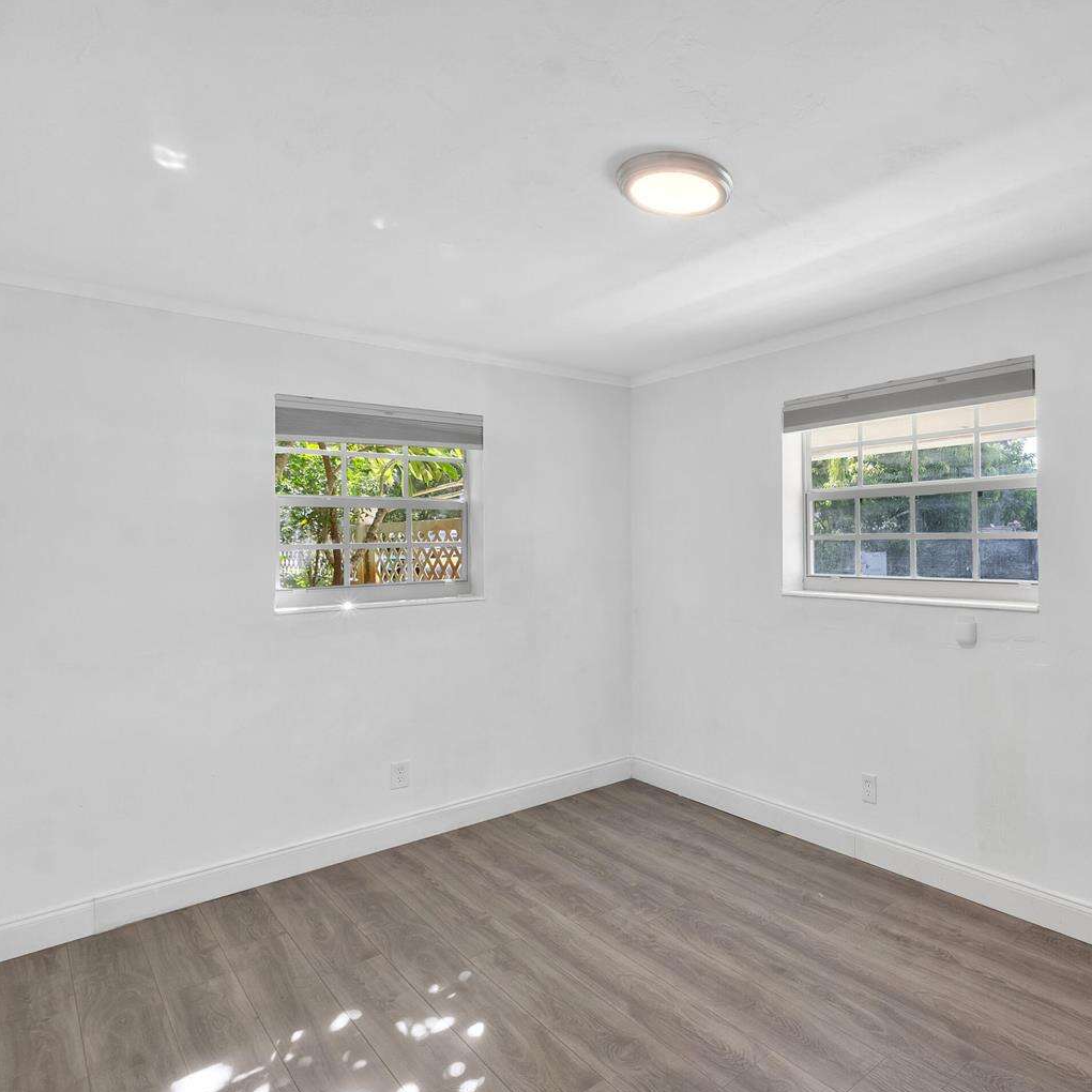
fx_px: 714
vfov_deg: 74.8
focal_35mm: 20
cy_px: 553
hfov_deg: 70.4
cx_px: 802
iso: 160
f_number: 11
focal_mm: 10
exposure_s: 1/10
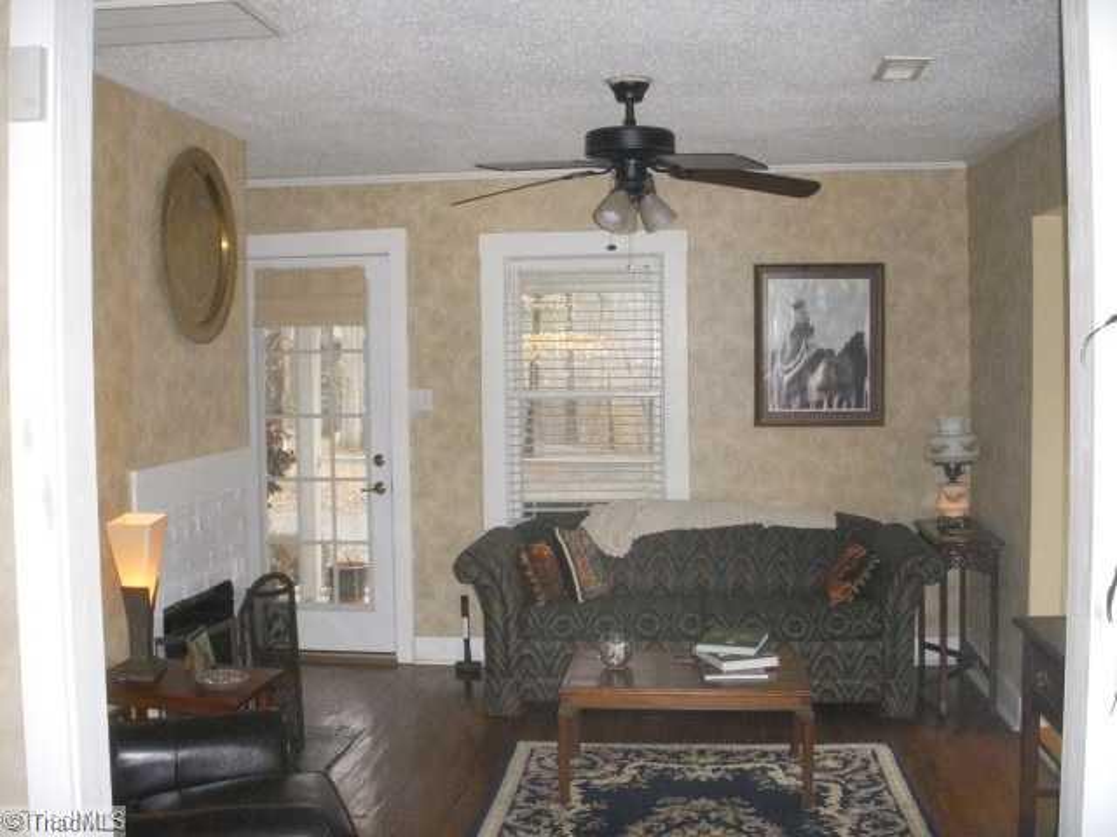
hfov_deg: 49.0
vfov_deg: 37.7
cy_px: 418
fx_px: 1226
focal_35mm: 38
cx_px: 558
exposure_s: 1/250
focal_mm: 6.3
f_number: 3.3
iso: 800
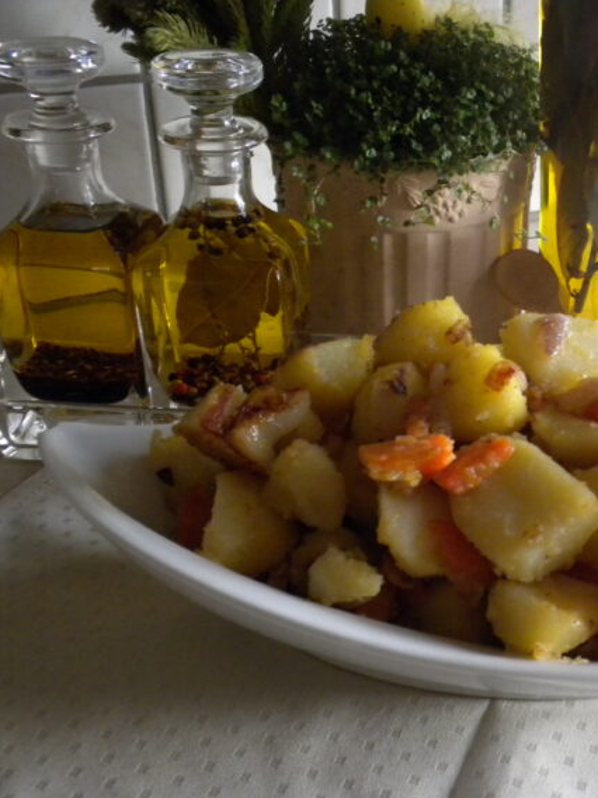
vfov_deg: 38.2
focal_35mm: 50
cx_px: 525
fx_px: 1152
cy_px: 403
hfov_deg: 28.1
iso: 400
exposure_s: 1/39.4
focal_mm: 6.6
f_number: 3.5
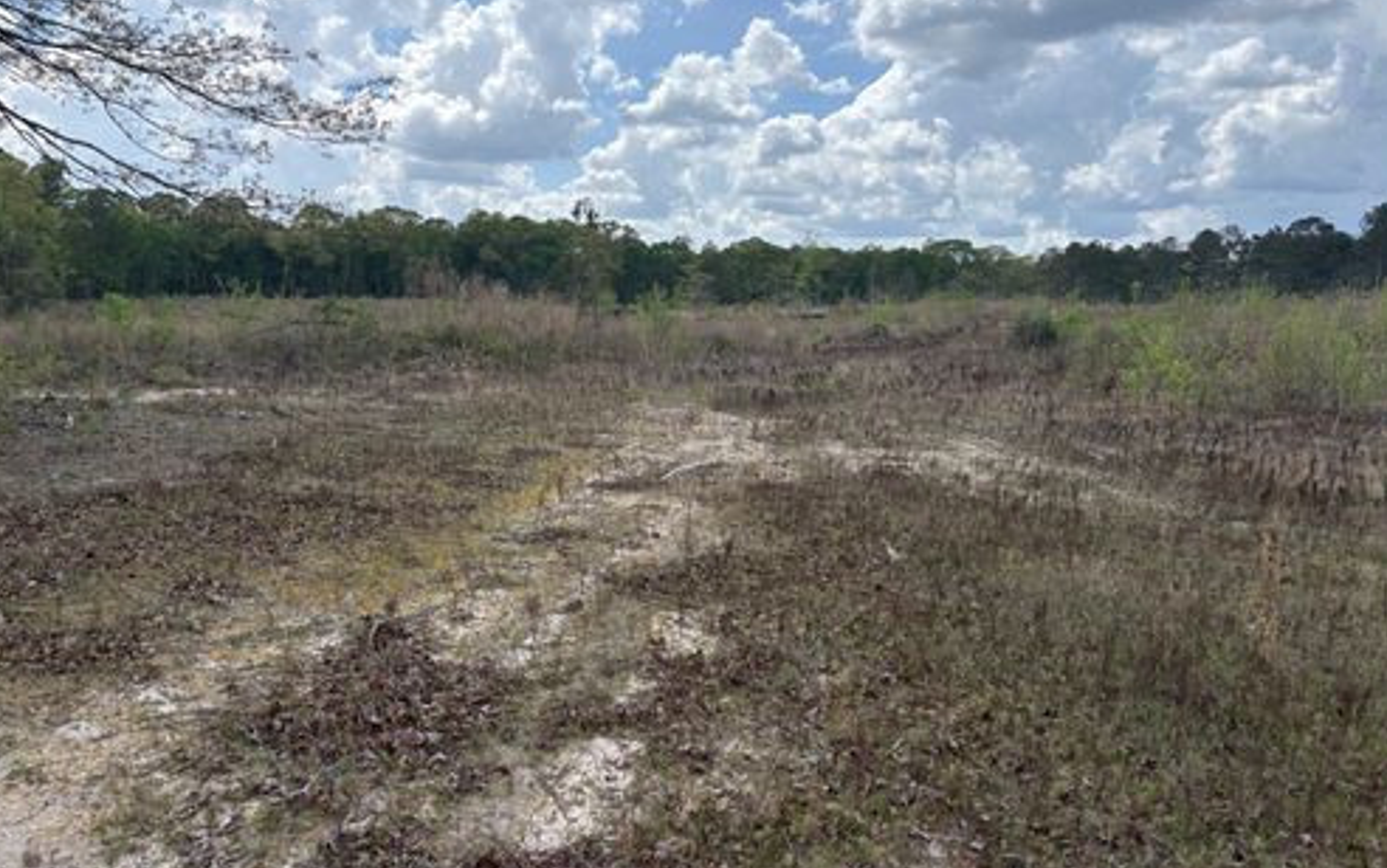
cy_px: 421
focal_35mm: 28
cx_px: 688
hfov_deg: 66.4
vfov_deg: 44.6
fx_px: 1059
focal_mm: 5.96
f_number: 1.6
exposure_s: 1/3623
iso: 50
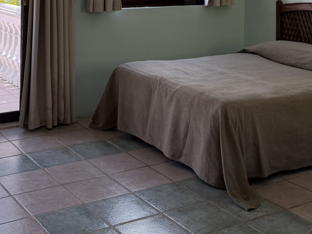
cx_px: 146
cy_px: -40
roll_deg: -1.7
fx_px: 559
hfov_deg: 31.2
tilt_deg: -0.5
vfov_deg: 22.0
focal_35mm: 62
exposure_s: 1/256
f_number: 1.78
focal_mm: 6.76
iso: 100
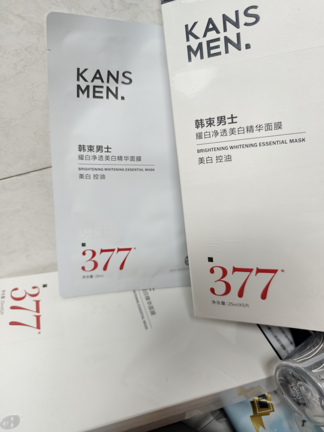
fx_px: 287
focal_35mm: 23
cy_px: 216
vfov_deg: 73.9
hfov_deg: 58.9
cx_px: 162
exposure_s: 1/100
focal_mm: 5.6
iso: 375
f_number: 1.57
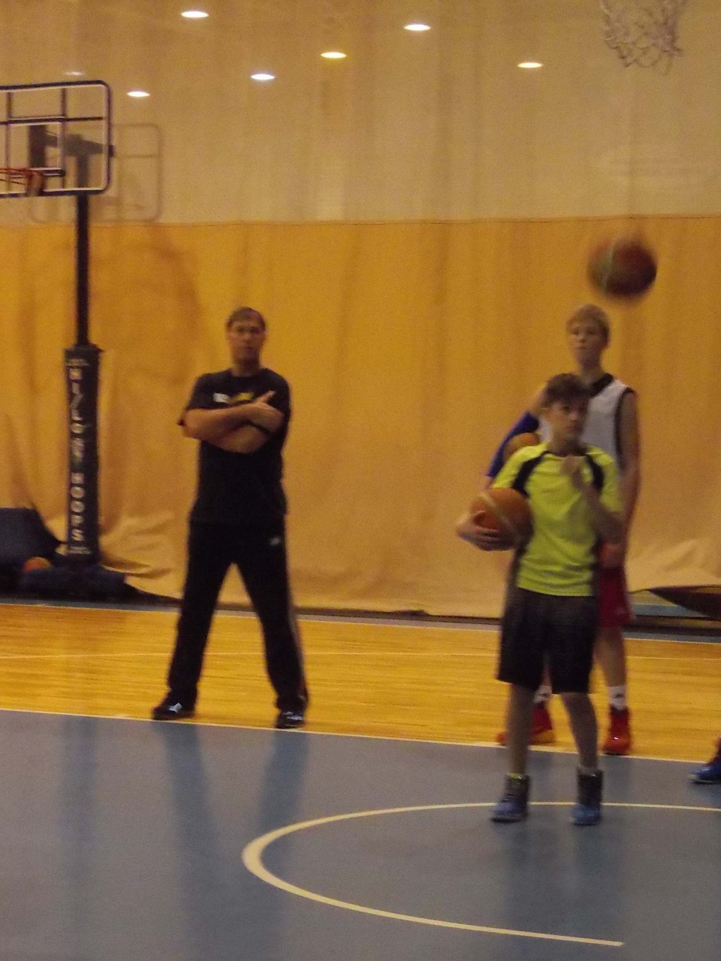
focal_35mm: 95
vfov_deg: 20.6
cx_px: 139
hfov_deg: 15.5
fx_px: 2638
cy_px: 480
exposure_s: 1/60
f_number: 4.3
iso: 800
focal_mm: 10
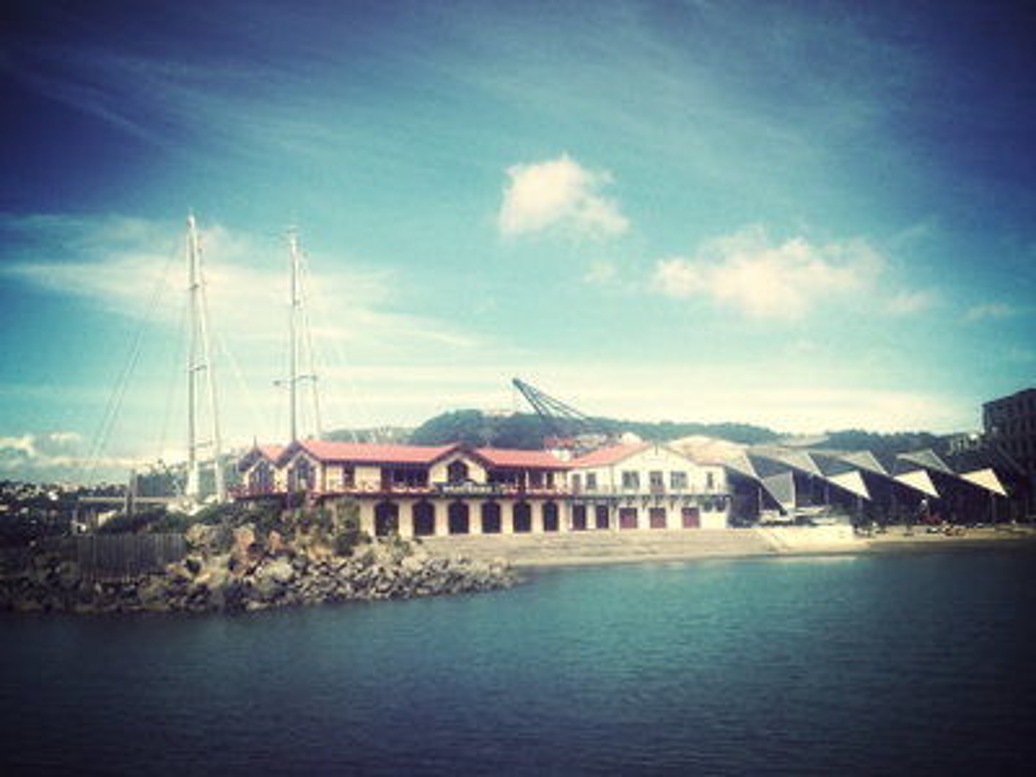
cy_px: 388
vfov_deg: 40.7
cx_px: 518
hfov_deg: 52.6
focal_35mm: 35
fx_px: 1047
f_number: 2.4
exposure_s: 1/2123
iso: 50
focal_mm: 4.28
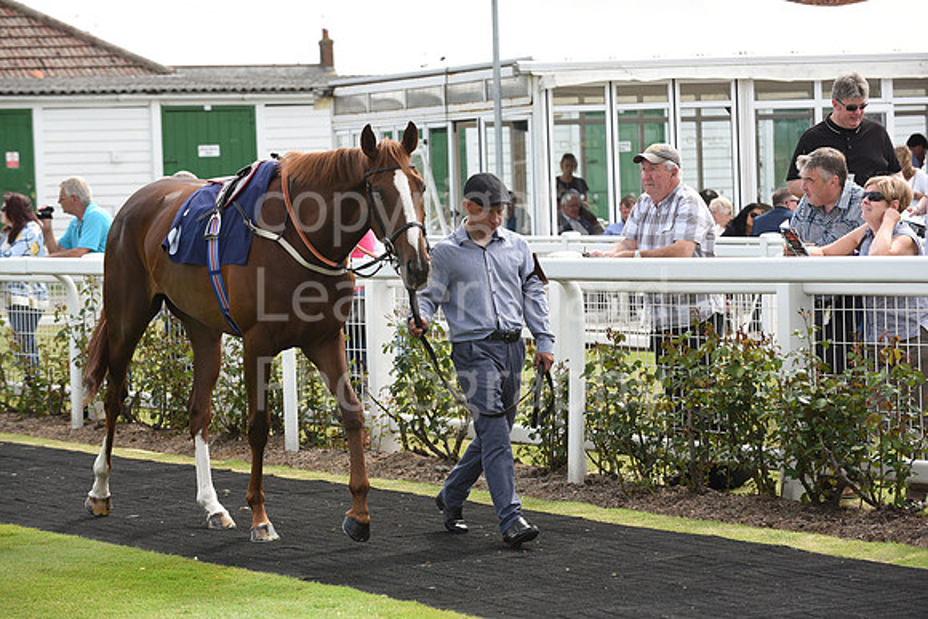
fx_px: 3094
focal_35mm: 120
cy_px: 310
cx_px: 464
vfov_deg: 11.4
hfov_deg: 17.1
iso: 400
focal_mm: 120
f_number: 6.3
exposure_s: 1/800
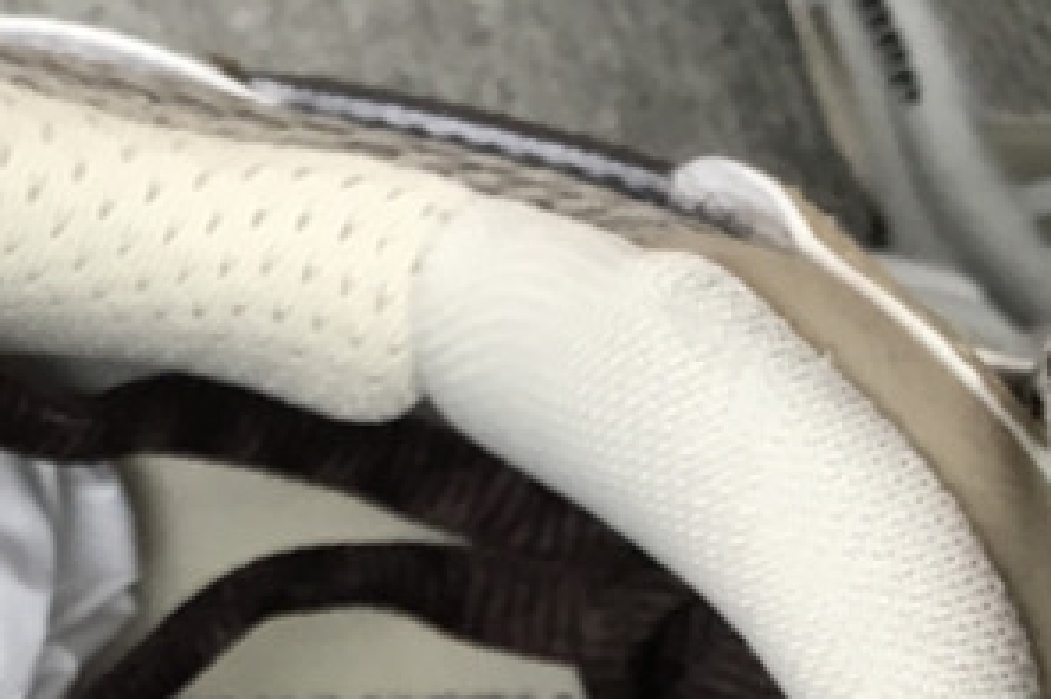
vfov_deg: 13.8
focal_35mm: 98
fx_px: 2859
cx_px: 82
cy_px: 679
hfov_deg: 20.4
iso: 40
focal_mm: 3.3
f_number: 2.4
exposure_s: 1/33
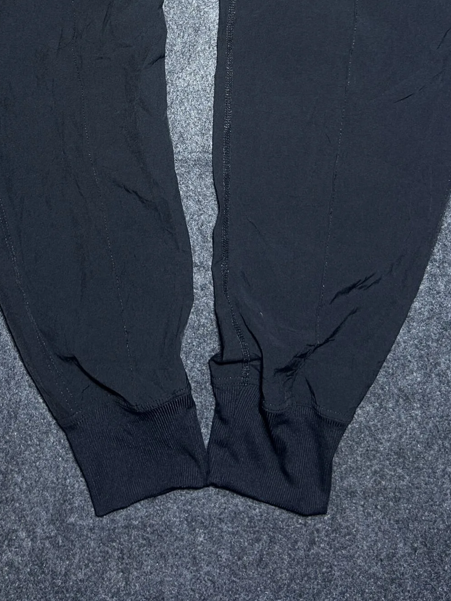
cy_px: 57
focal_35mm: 50
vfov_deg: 35.8
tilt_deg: -68.3
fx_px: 869
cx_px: 203
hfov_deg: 29.1
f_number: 1.5
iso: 125
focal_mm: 5.7
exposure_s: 1/50
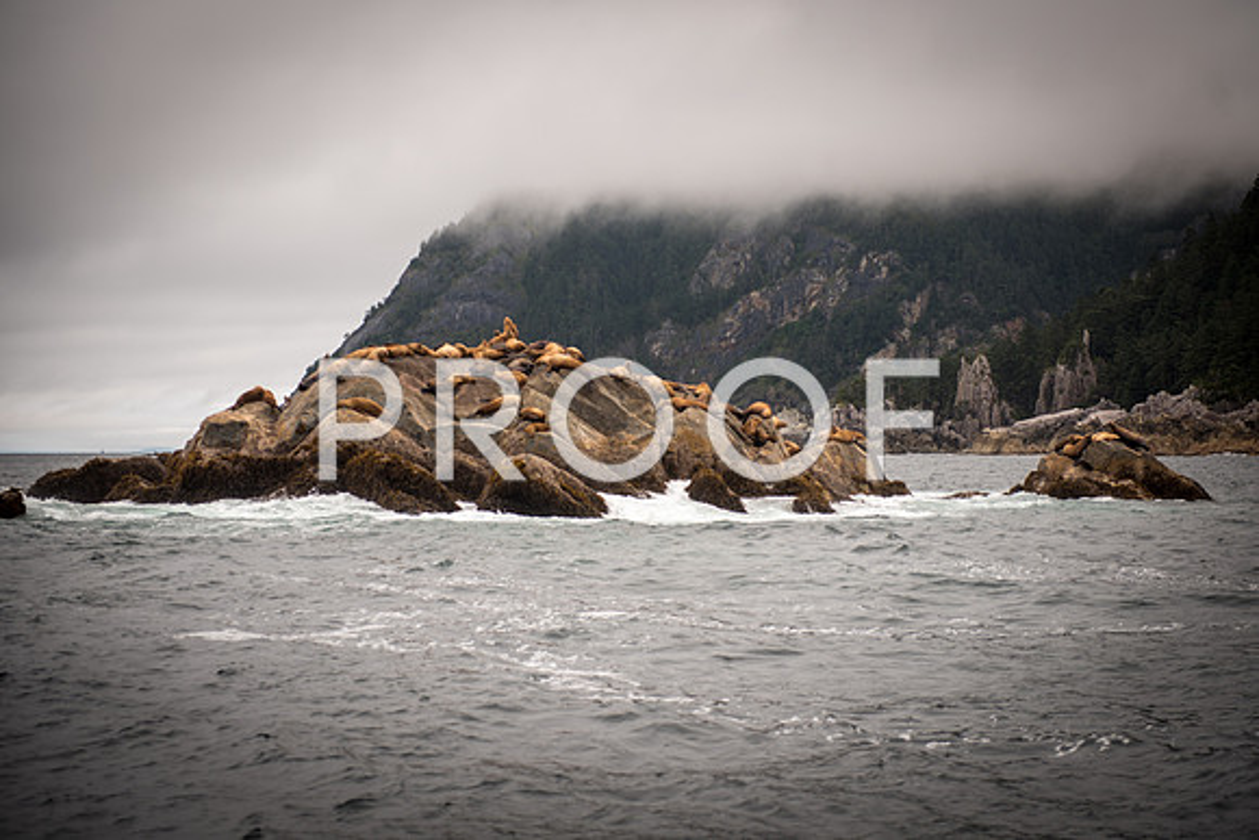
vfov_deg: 18.2
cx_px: 673
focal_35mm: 75
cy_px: 393
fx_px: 2626
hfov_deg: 26.9
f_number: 2.8
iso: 100
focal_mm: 70
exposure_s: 1/800
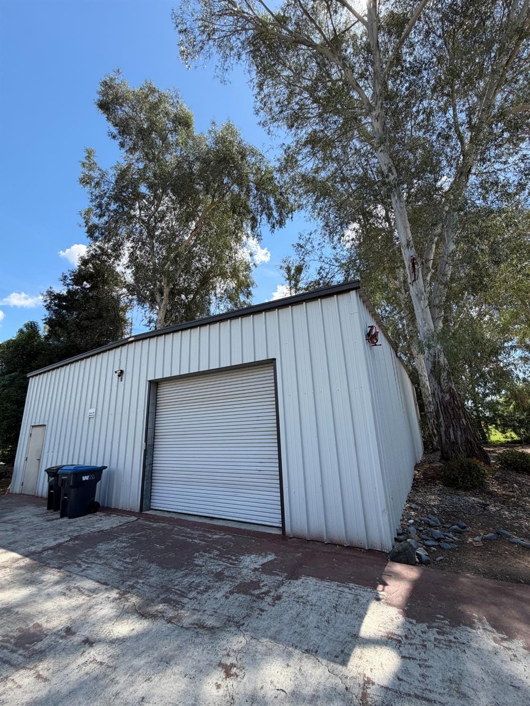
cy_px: 353
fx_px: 286
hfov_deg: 85.7
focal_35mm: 14
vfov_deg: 102.0
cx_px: 265
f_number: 2.2
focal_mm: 2.22
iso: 40
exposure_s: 1/658
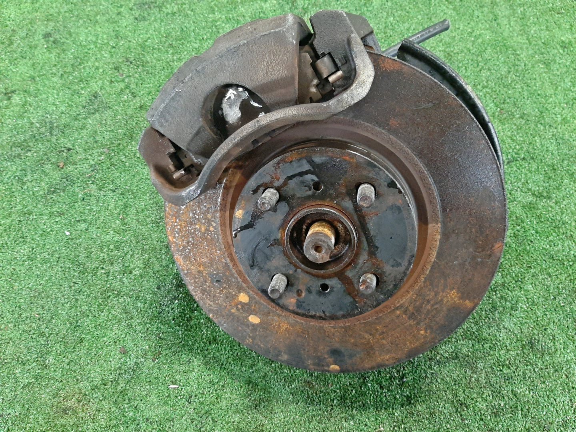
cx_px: 288
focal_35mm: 26
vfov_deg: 53.1
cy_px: 216
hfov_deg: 67.3
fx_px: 433
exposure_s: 1/25
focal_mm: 3.93
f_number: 1.7
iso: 432
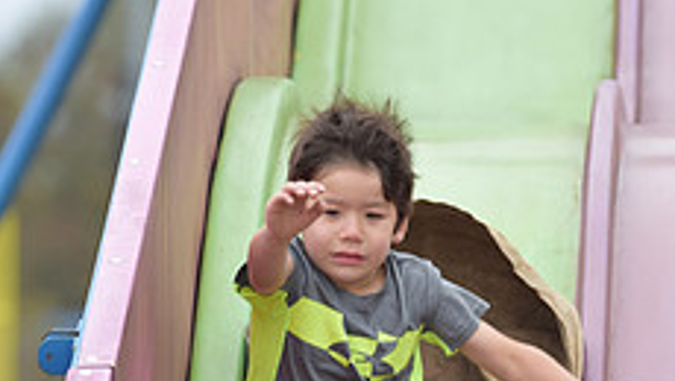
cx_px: 384
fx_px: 9623
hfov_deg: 4.0
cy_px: 208
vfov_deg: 2.3
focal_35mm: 537
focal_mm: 175
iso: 200
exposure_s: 1/500
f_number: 3.5
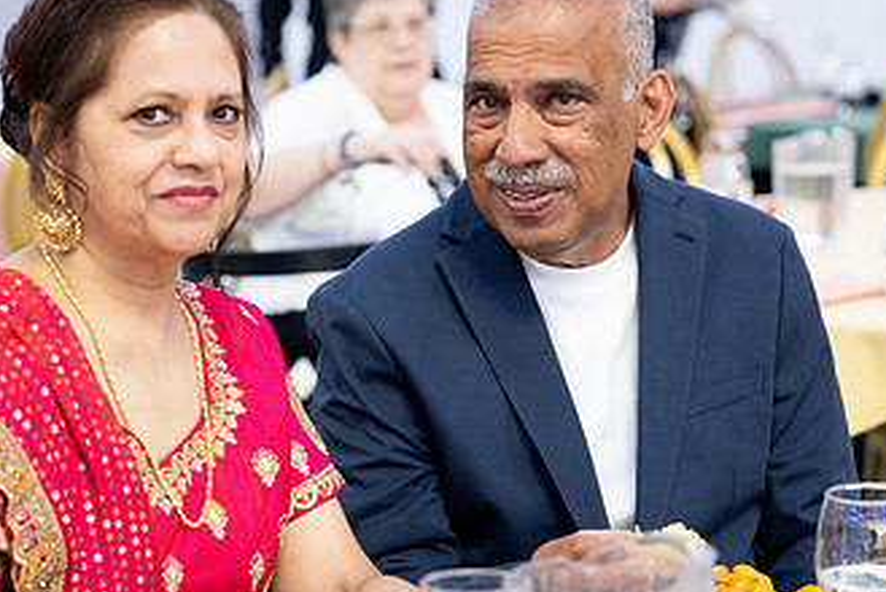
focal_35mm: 118
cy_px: 365
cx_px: 415
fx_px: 2907
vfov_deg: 11.6
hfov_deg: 17.3
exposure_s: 1/125
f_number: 2.8
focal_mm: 67
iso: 4000
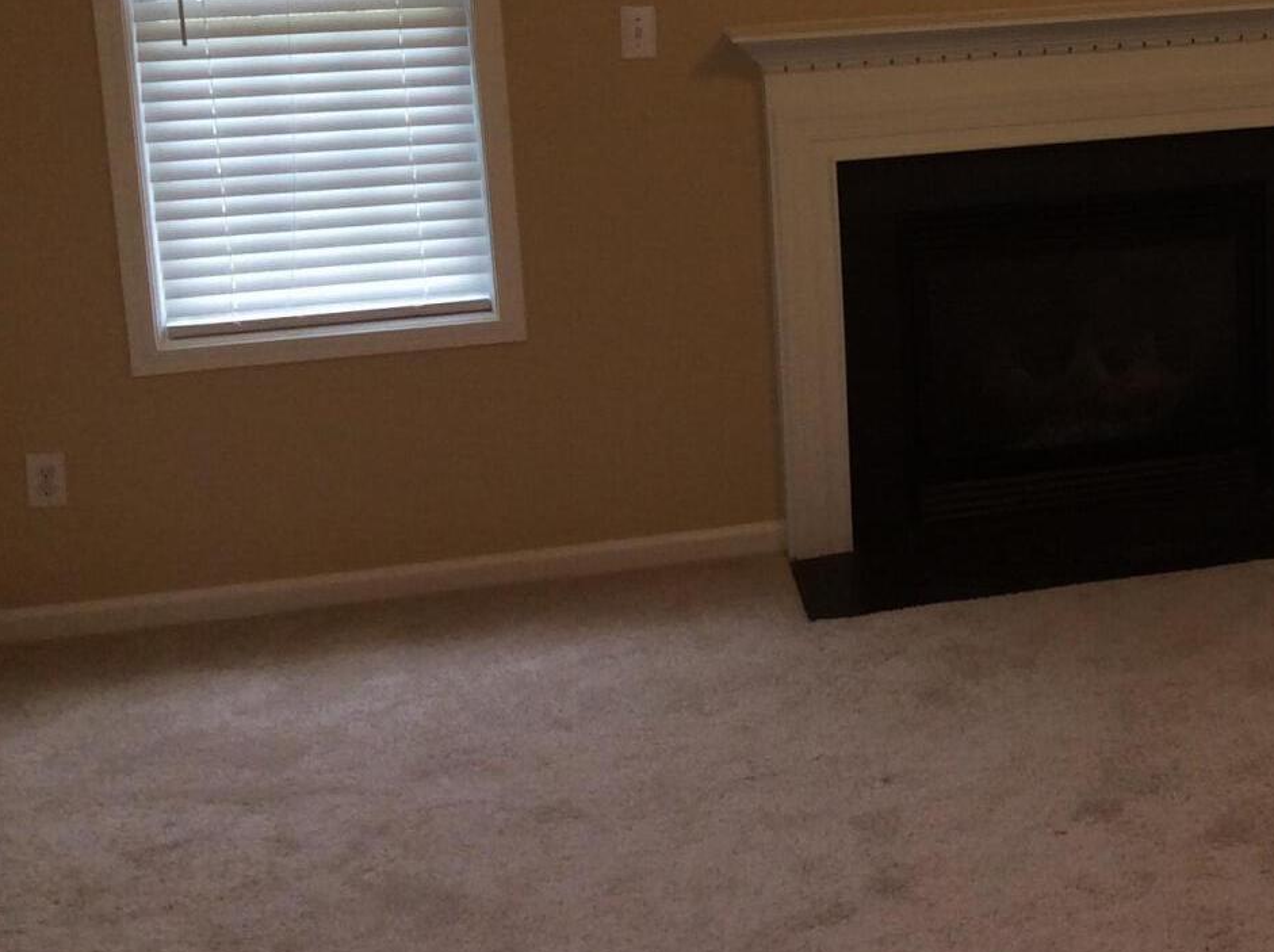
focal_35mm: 68
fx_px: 2499
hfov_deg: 27.0
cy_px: 118
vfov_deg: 21.2
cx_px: 1282
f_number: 2.4
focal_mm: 3.3
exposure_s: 1/60
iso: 50
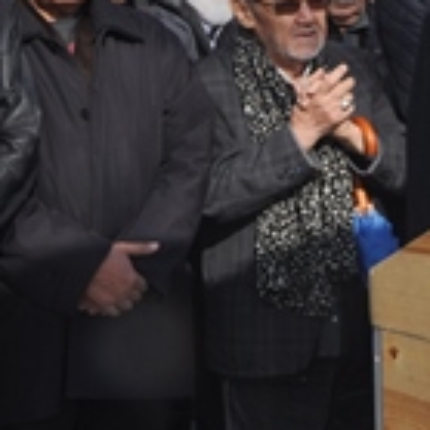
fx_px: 2389
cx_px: 835
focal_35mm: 170
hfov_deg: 9.6
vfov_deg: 10.3
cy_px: 187
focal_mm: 29
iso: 200
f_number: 13
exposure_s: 1/200
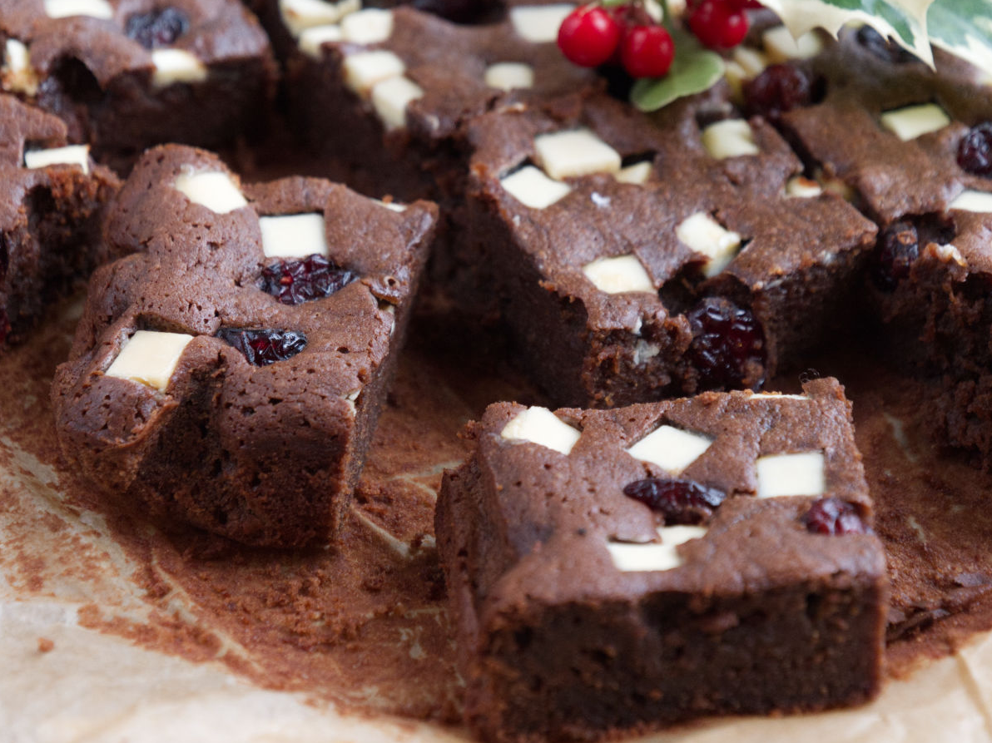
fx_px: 4326
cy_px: 296
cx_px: 536
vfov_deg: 9.8
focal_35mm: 151
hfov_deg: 13.1
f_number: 4
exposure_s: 1/125
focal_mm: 60
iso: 1250
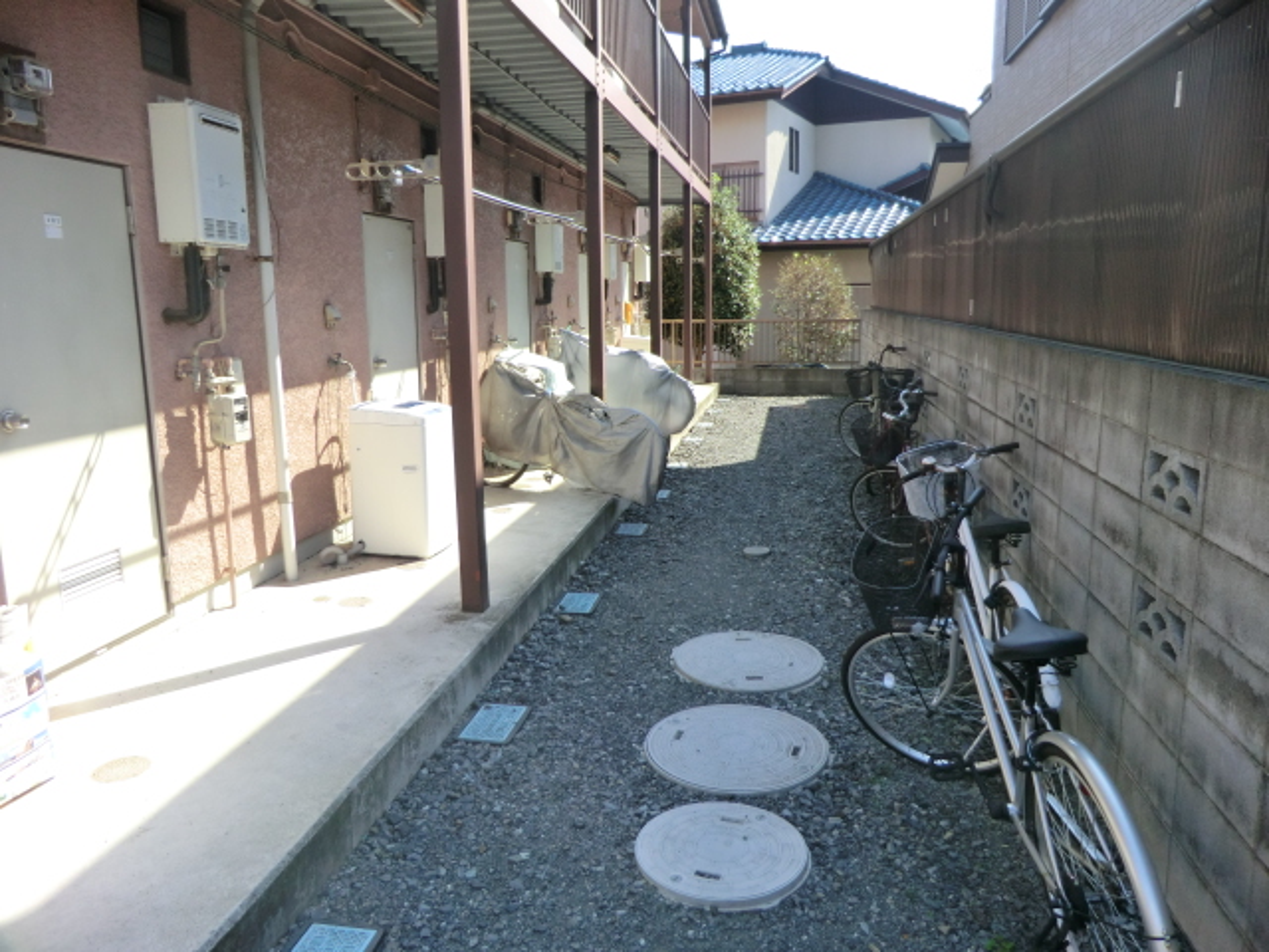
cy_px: 476
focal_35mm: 24
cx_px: 634
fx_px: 880
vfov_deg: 56.8
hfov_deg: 71.6
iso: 80
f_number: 3.2
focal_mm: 4.3
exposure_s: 1/320
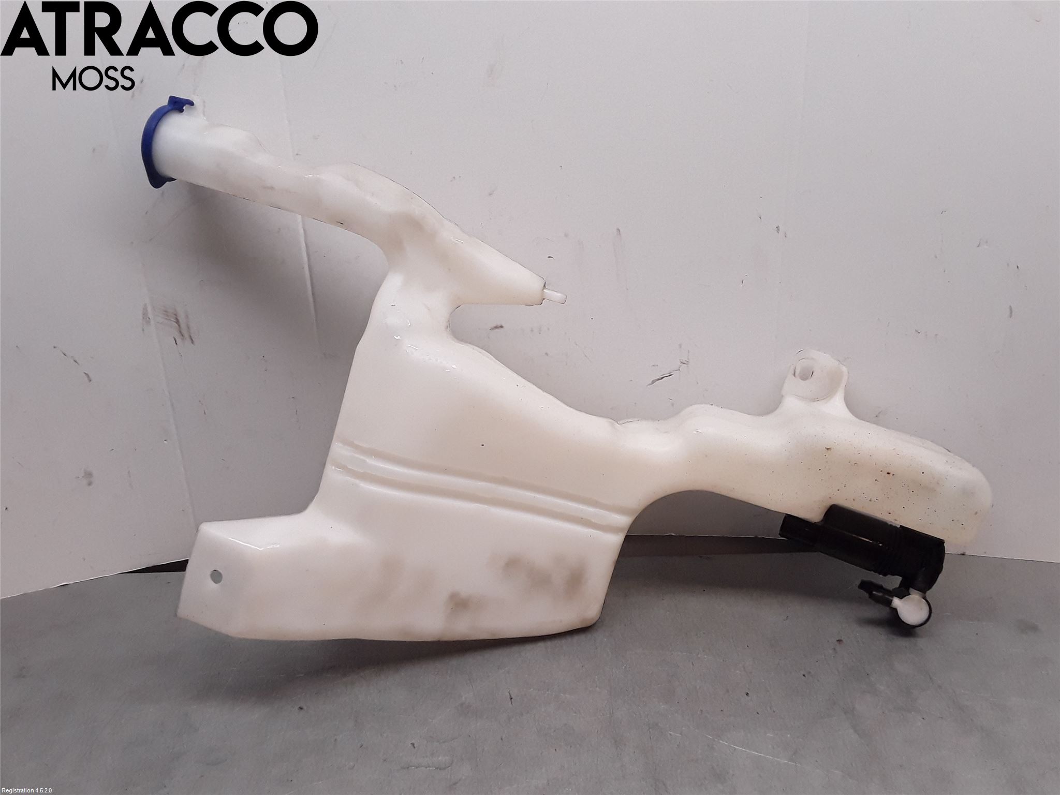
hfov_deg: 63.4
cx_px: 530
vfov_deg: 49.7
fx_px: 857
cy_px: 398
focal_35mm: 28
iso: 100
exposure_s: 1/218
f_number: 1.9
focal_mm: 2.91
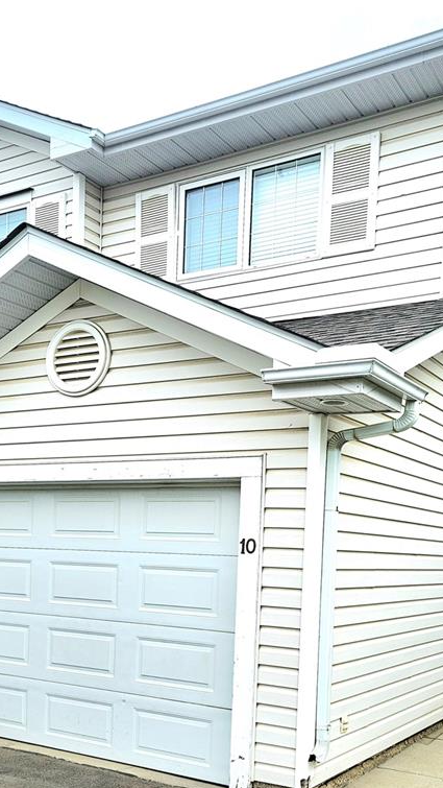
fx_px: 710
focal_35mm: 34
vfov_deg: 58.0
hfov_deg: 34.3
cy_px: 400
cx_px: 297
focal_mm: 5.4
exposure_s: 1/2500
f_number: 1.8
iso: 25
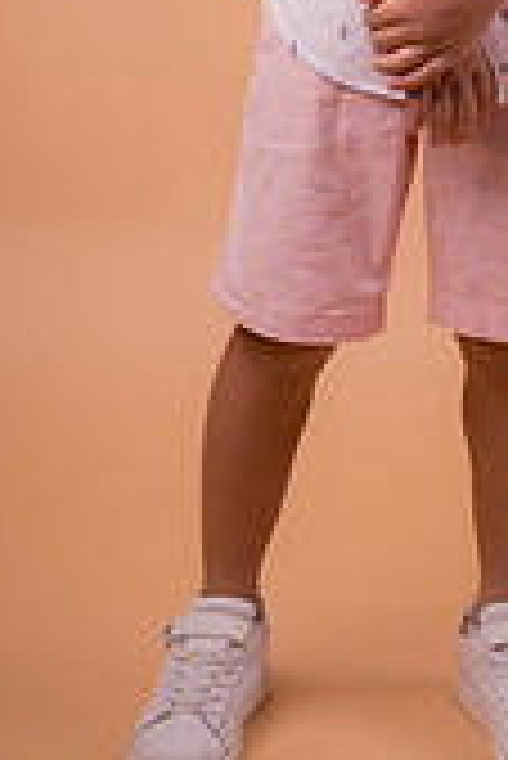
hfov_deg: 10.1
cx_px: 450
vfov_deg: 14.6
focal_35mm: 136
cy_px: -135
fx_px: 2873
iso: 80
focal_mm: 51
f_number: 7.1
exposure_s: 1/160
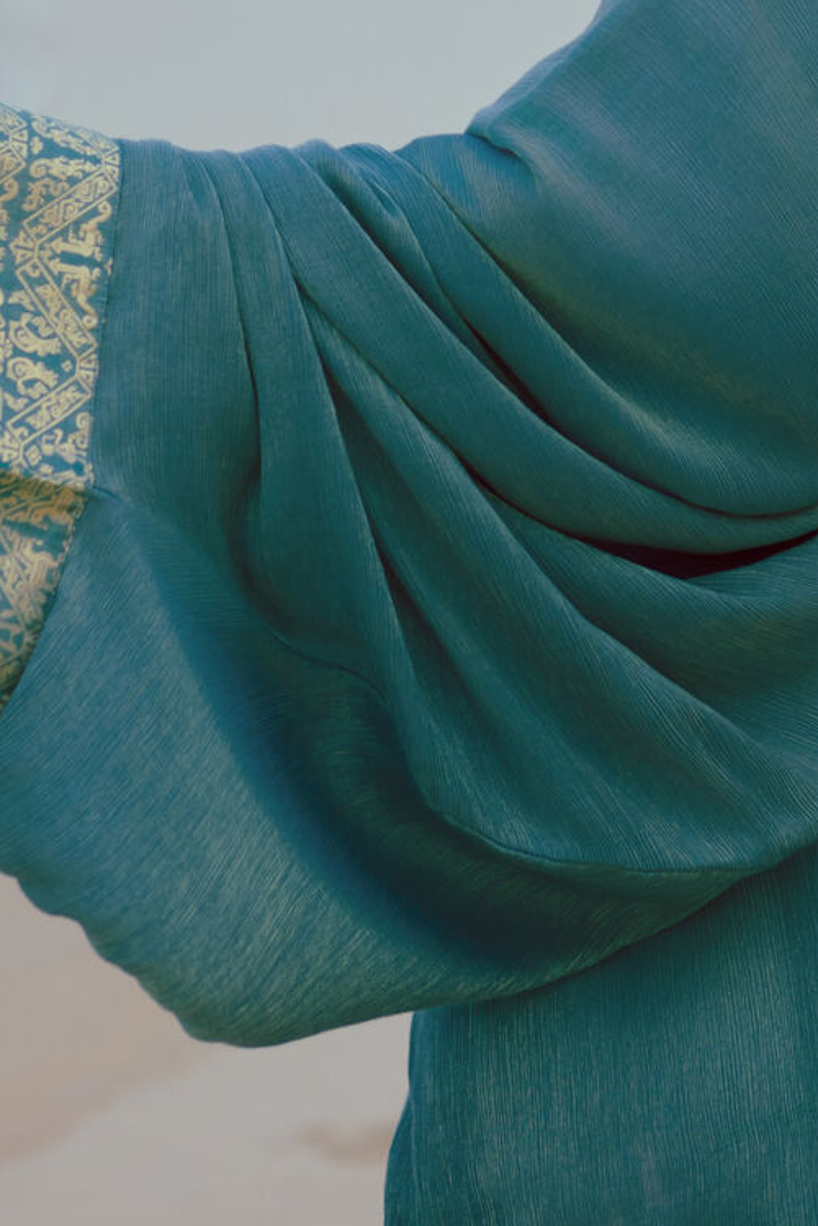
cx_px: 573
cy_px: -178
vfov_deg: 10.0
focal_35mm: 204
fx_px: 6952
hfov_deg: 6.7
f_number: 2.5
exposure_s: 1/1250
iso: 250
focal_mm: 85
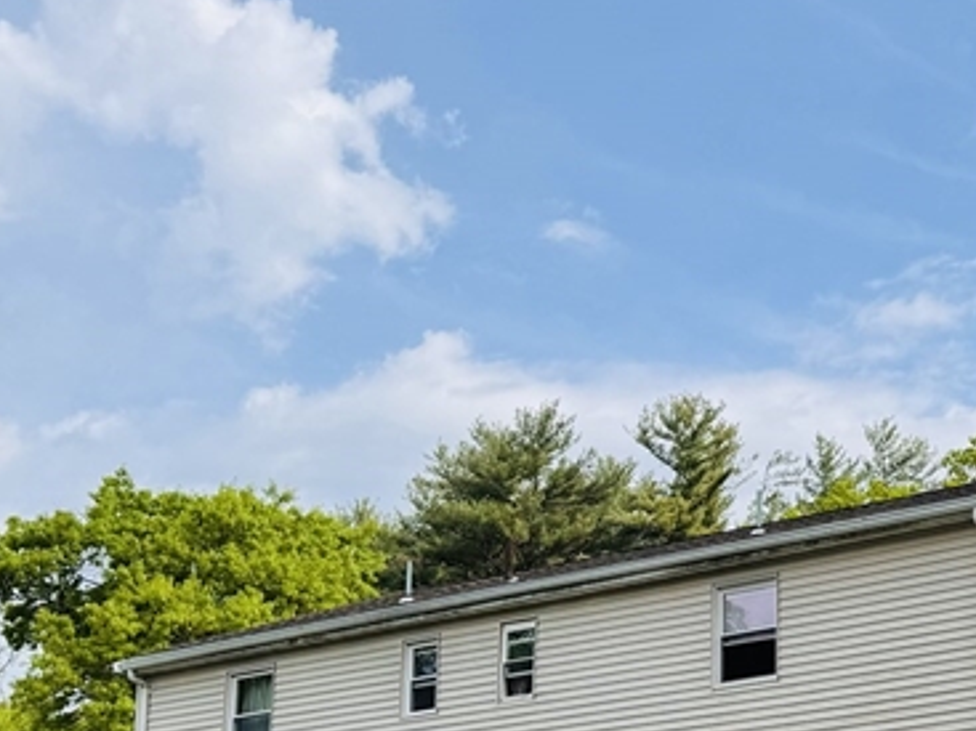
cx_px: 1106
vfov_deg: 21.3
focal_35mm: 67
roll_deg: +0.7
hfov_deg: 26.4
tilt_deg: +11.2
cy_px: 704
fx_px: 1888
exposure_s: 1/4608
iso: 80
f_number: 1.78
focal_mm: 6.76
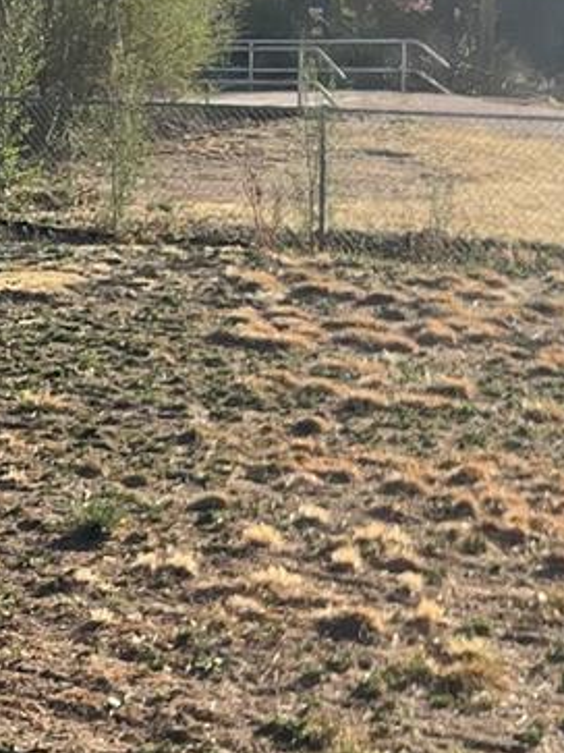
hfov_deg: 15.2
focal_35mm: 96
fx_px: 2087
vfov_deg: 20.3
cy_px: 226
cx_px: 25
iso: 16
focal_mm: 3
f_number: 1.8
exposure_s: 1/1912
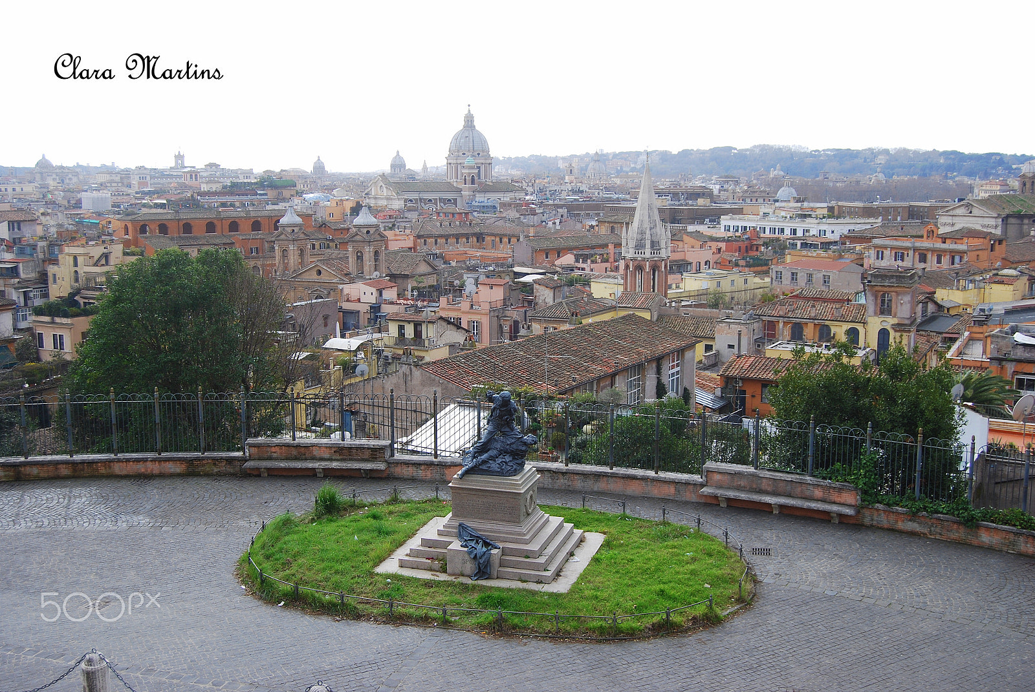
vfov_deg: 34.3
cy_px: 346
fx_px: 1123
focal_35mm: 39
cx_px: 518
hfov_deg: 49.5
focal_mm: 26
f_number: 6.3
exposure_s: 1/160
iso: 100
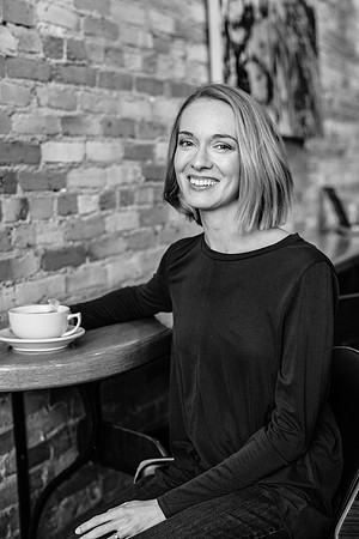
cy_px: 270
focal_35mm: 58
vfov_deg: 34.5
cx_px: 180
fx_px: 868
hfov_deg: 23.4
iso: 500
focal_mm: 58
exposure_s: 1/125
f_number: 3.2
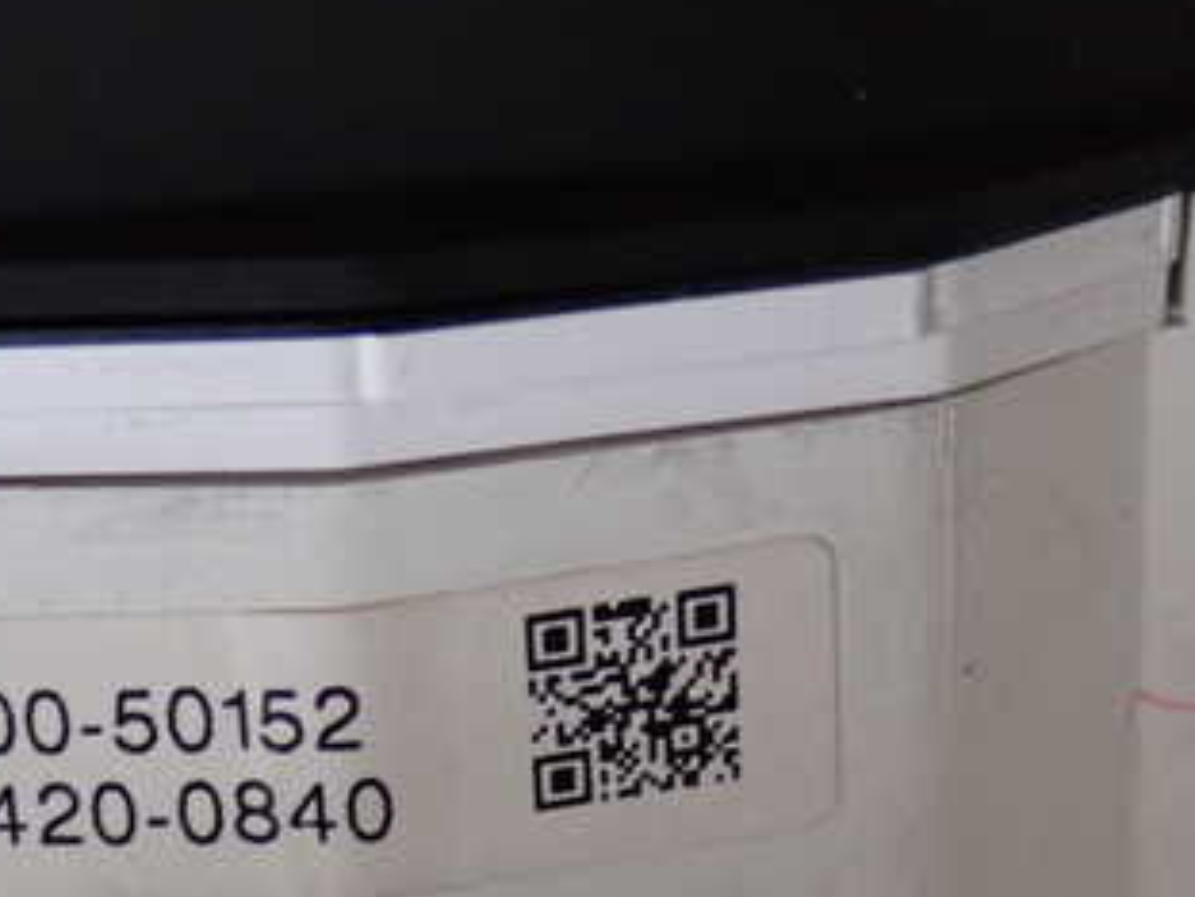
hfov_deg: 18.6
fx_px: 3590
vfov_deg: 14.2
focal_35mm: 104
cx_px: 115
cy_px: 502
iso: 640
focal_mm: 9.65
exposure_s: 1/50
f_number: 3.3
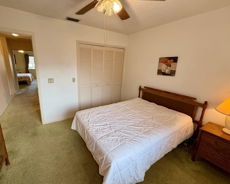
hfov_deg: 93.0
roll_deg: -2.5
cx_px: 107
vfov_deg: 80.4
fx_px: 109
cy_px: 92
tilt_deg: -14.0
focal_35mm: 16
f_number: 2.2
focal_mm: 2.22
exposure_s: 1/120
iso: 160
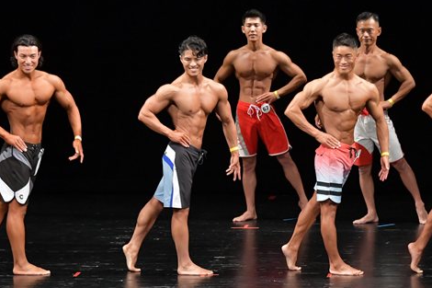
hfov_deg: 7.4
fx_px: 3323
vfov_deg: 5.0
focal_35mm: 277
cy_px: 176
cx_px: 281
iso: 3200
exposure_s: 1/400
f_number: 5.6
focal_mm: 112
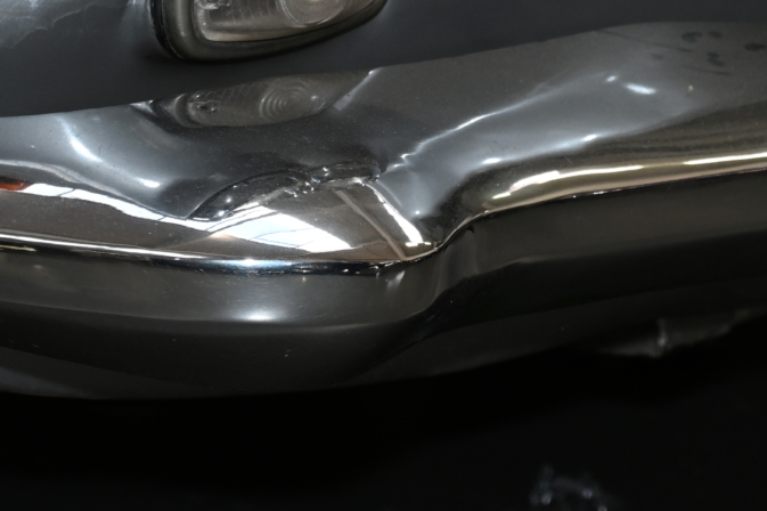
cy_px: -350
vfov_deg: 5.7
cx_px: 778
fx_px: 5025
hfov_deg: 8.7
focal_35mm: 236
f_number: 4
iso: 250
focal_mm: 62
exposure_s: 1/60
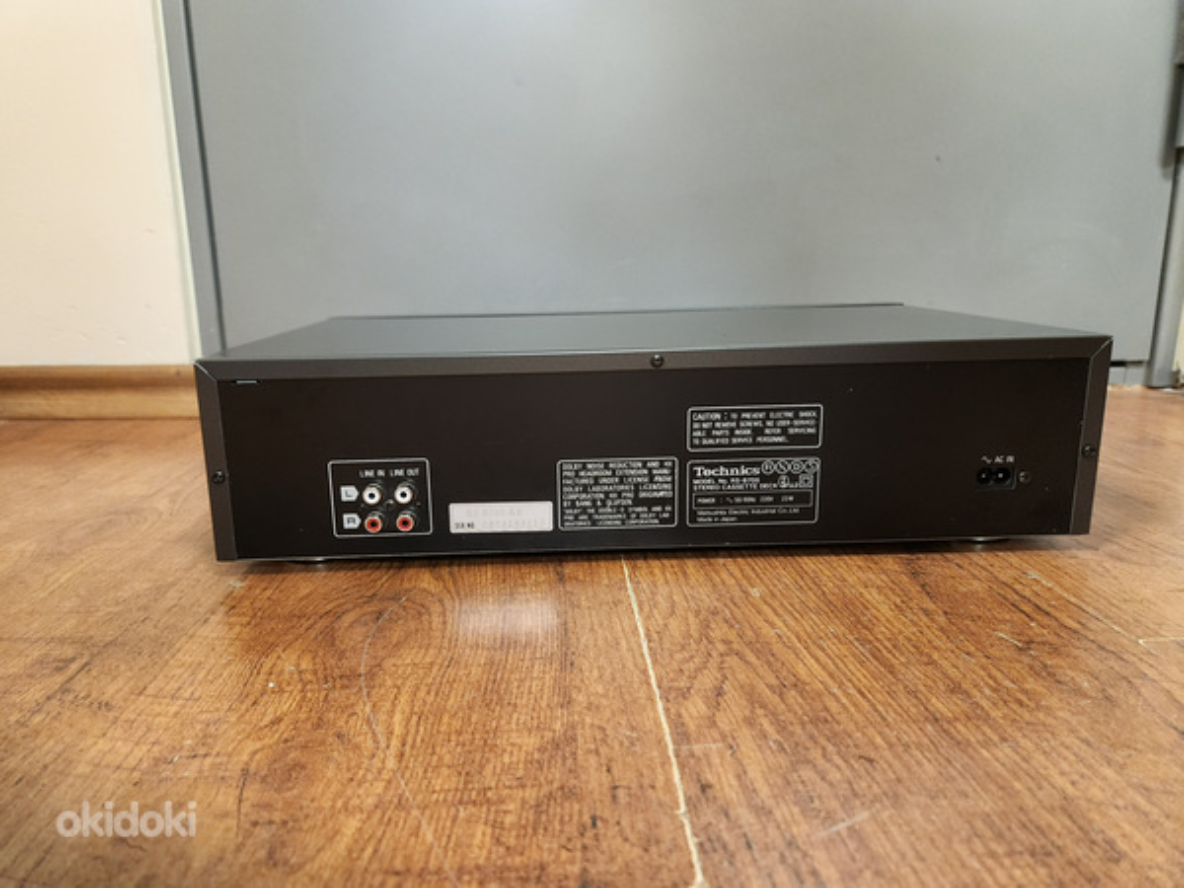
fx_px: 787
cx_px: 592
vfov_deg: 58.9
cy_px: 444
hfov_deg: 73.9
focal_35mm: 23
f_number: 1.8
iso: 640
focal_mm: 5.4
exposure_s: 1/50
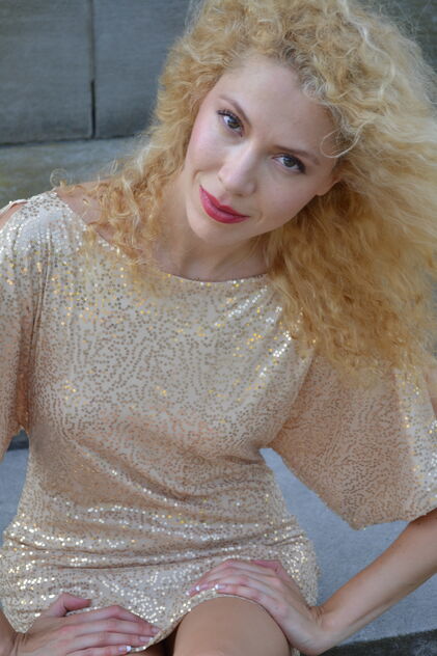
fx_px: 1503
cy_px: 328
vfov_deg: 24.6
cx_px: 218
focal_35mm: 82
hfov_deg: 16.5
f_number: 5.6
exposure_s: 1/125
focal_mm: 55
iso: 180
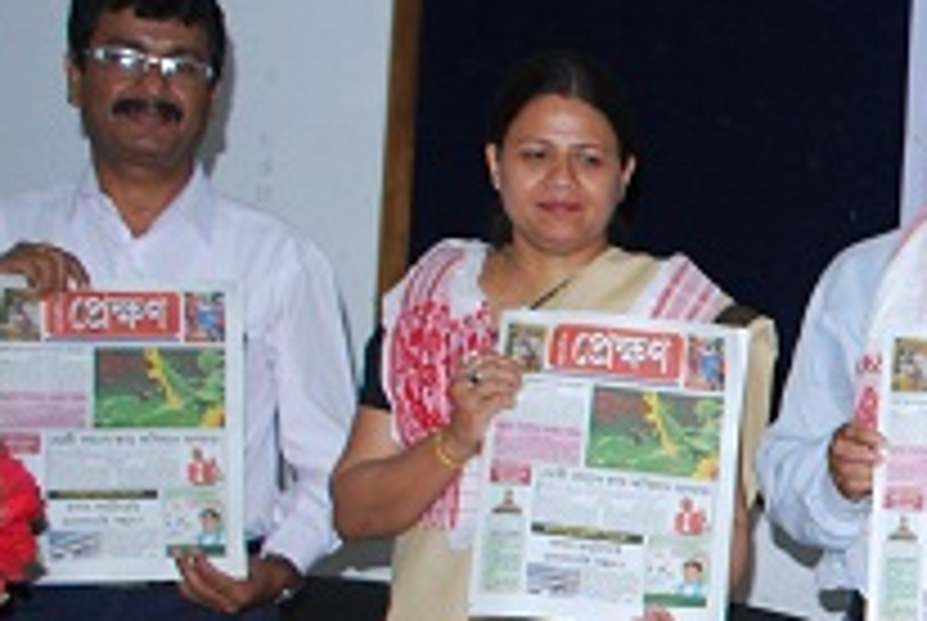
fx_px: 2476
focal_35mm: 96
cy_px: 529
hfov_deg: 19.2
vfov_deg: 14.2
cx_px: 1287
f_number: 4
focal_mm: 22
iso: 400
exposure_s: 1/100
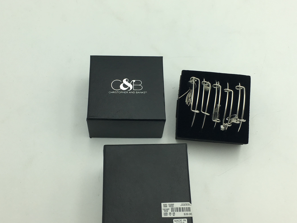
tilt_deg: -64.7
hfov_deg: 42.9
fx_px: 378
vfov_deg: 32.9
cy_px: 110
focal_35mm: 44
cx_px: 146
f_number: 2.2
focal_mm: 4.15
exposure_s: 1/306
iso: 25
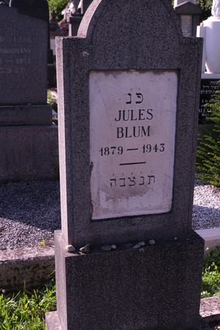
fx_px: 486
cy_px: 187
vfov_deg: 37.5
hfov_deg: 25.5
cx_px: 123
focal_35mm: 53
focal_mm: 26.5
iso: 160
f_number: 5.6
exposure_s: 1/250
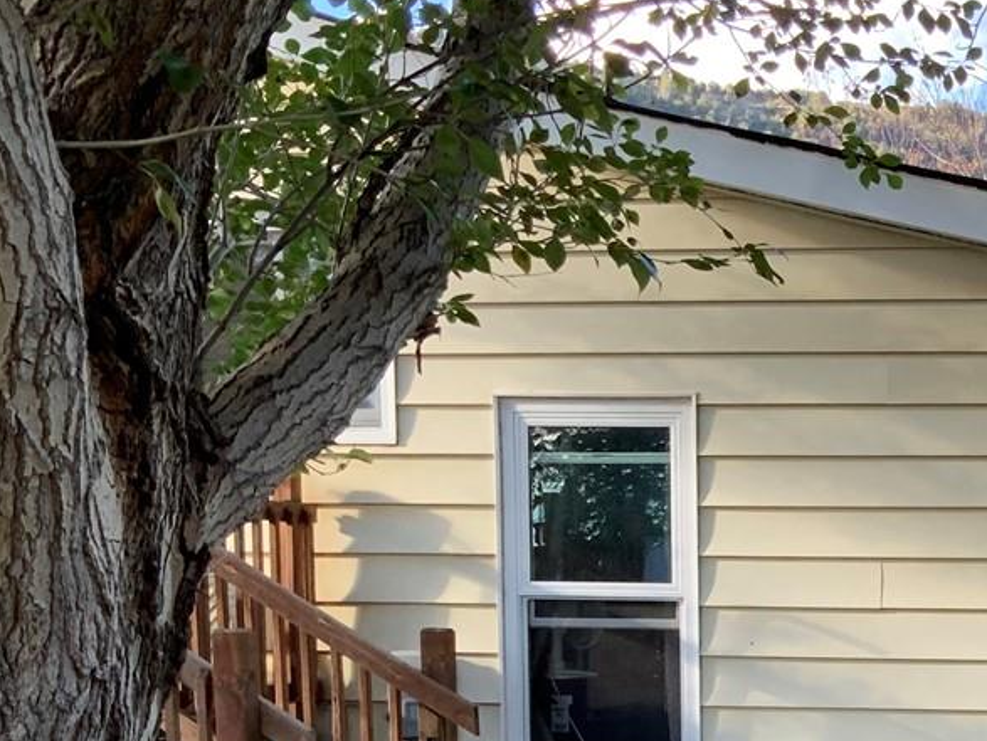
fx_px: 2254
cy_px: 798
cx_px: 1152
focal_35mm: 79
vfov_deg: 18.1
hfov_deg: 22.9
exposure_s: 1/122
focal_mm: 3
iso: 16
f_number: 1.8
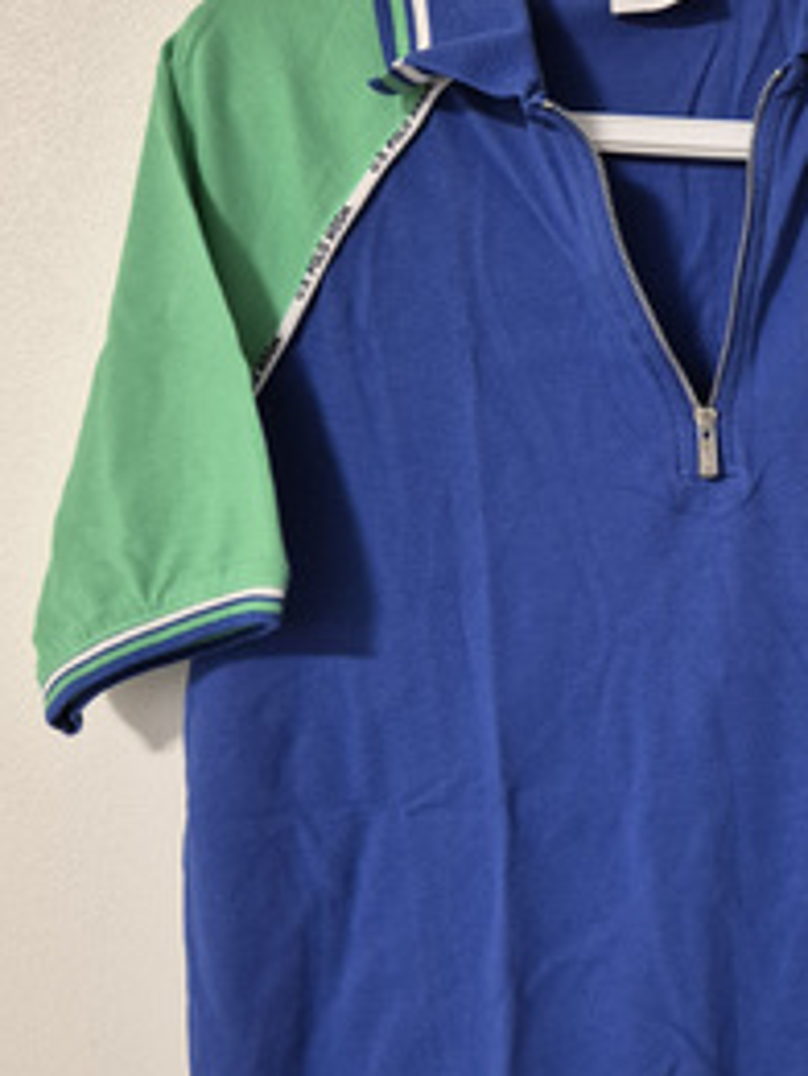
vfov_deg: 42.9
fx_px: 1368
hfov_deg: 31.4
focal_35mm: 44
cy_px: 536
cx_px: 723
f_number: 1.8
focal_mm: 5.4
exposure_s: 1/100
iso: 800
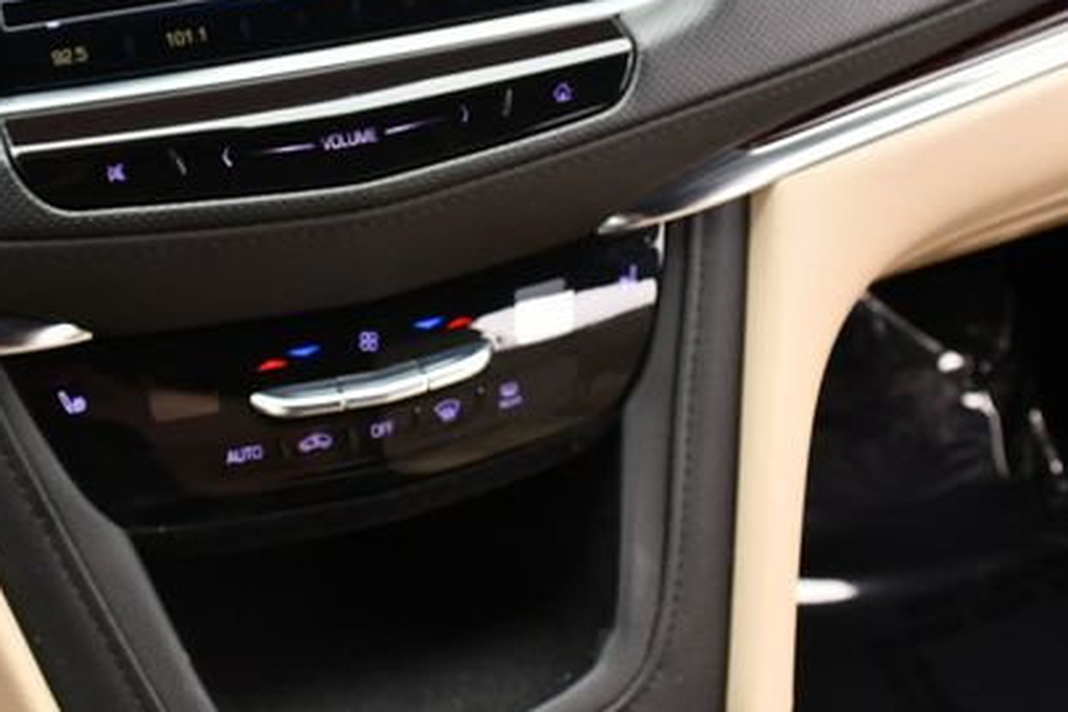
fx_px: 1691
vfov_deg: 23.5
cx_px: 388
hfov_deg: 34.8
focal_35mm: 57
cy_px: 158
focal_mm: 18
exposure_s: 1/250
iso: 400
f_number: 5
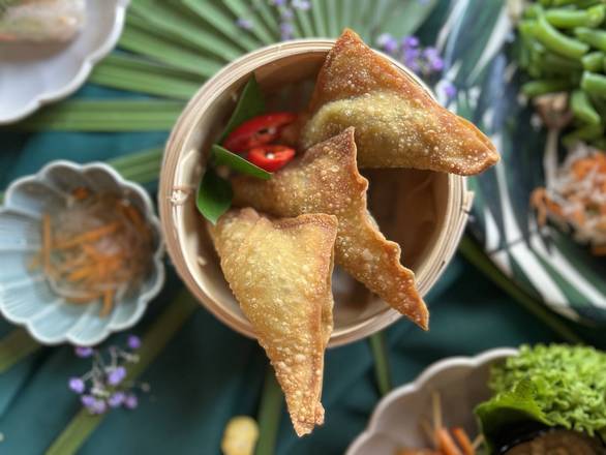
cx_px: 303
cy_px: 228
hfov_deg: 67.3
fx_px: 455
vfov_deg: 53.1
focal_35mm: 26
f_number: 1.6
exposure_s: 1/50
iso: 200
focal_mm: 5.1
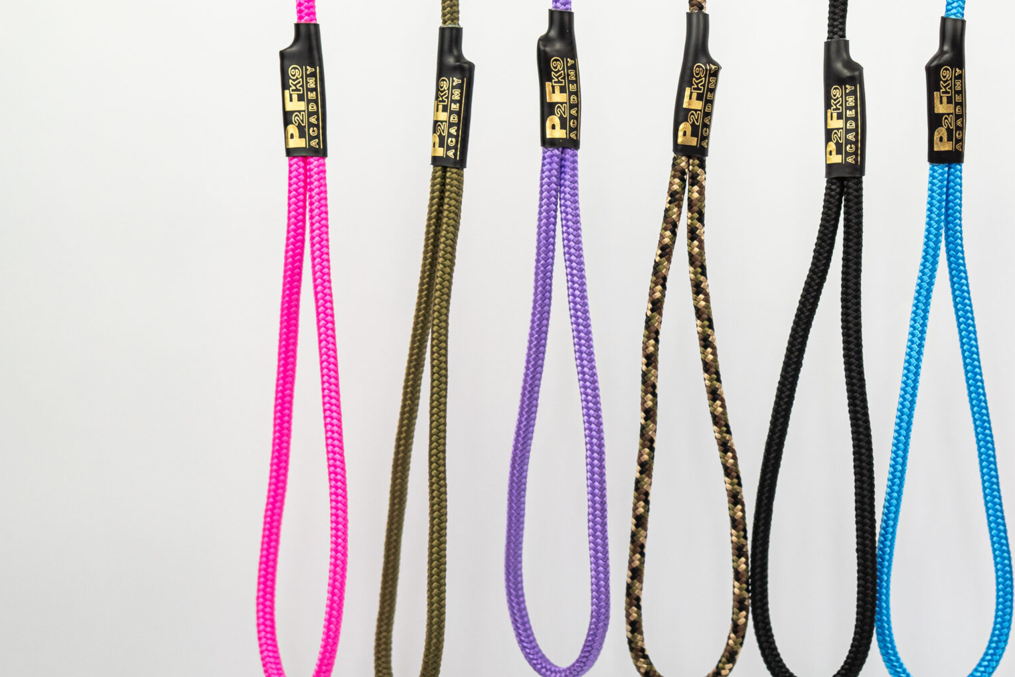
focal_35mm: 76
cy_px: 243
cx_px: 828
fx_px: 2143
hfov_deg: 26.1
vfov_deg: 17.9
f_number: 3.5
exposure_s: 1/160
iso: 800
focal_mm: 45
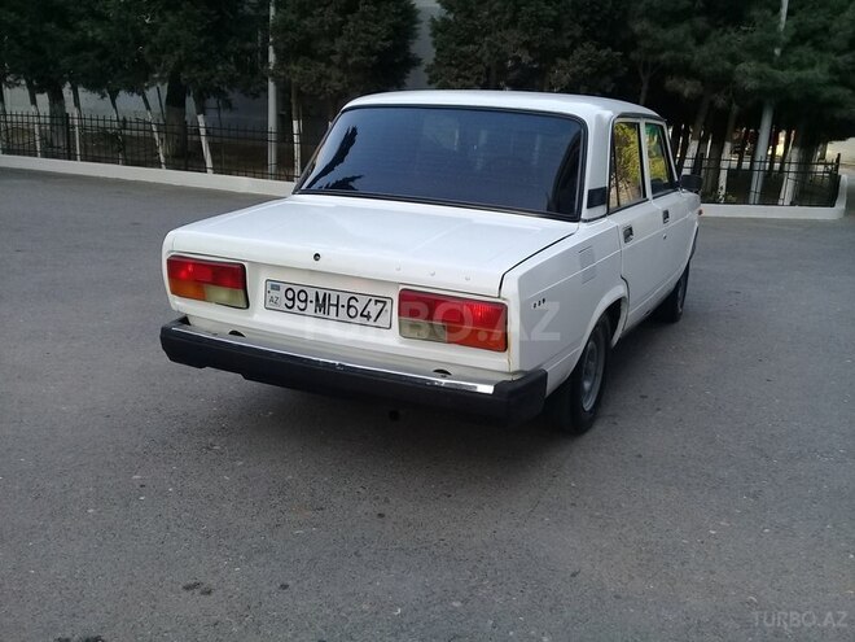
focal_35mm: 31
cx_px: 428
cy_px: 321
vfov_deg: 45.4
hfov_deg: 58.4
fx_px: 766
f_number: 2.2
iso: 50
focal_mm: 3.3
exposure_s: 1/122
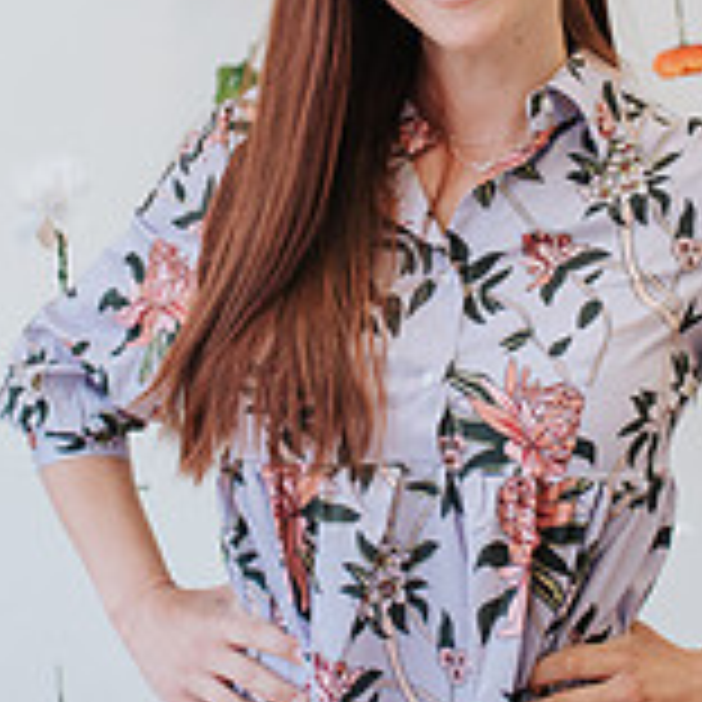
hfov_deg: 20.1
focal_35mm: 86
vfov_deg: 19.9
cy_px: 130
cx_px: 454
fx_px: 1973
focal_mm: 35
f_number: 2.8
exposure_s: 1/200
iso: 360
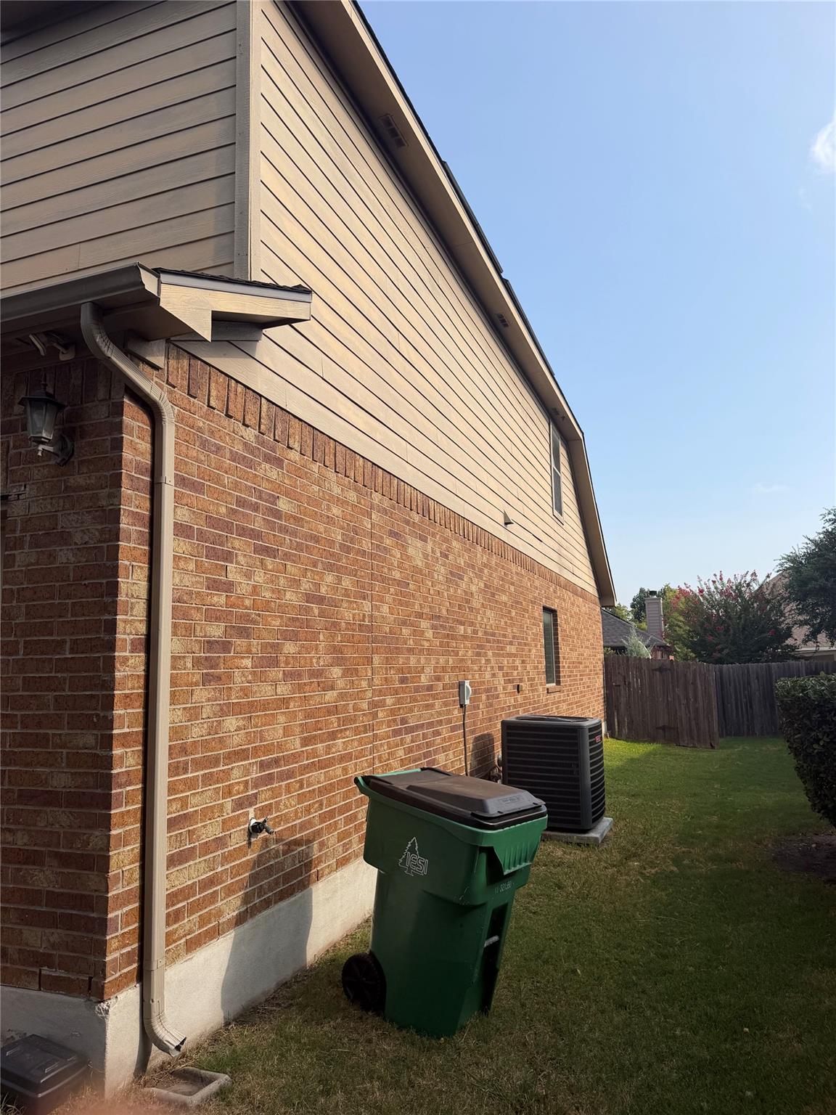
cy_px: 558
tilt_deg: +8.0
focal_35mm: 24
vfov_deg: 71.6
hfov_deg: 56.8
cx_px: 418
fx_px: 773
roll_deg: +2.1
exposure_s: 1/4167
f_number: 1.78
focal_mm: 6.76
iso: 80
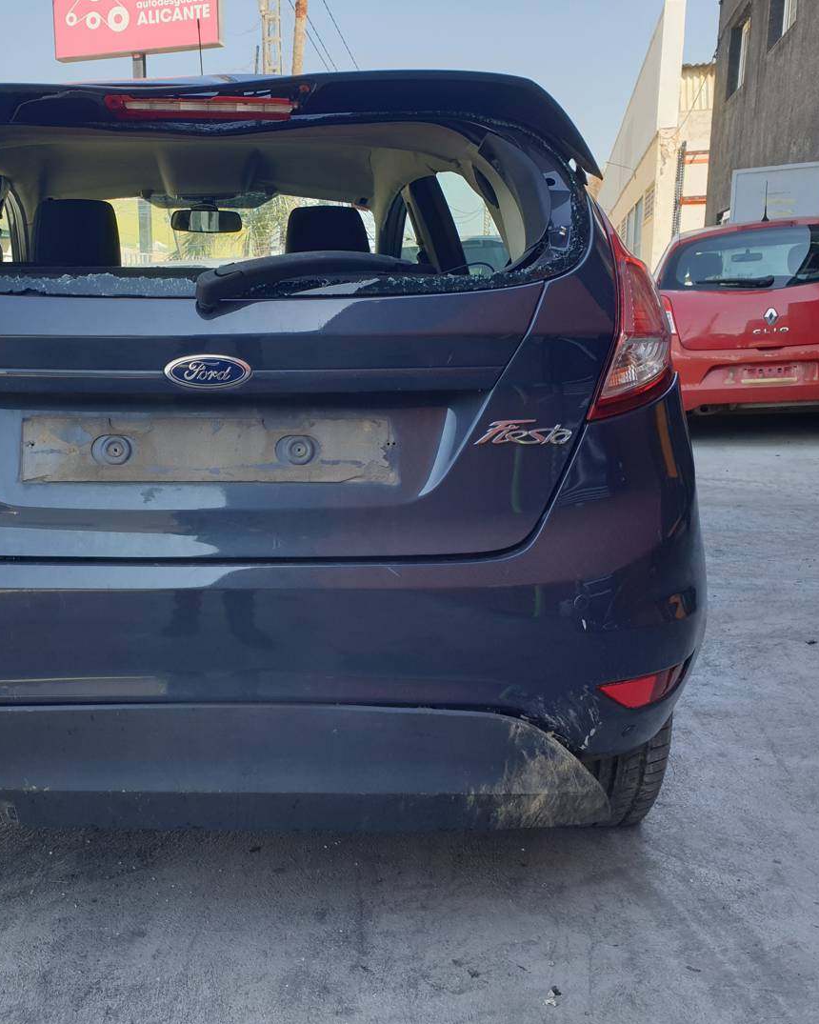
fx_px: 1030
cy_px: 513
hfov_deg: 42.2
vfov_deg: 52.8
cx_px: 219
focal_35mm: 34
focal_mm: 4.3
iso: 50
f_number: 2.4
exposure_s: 1/392
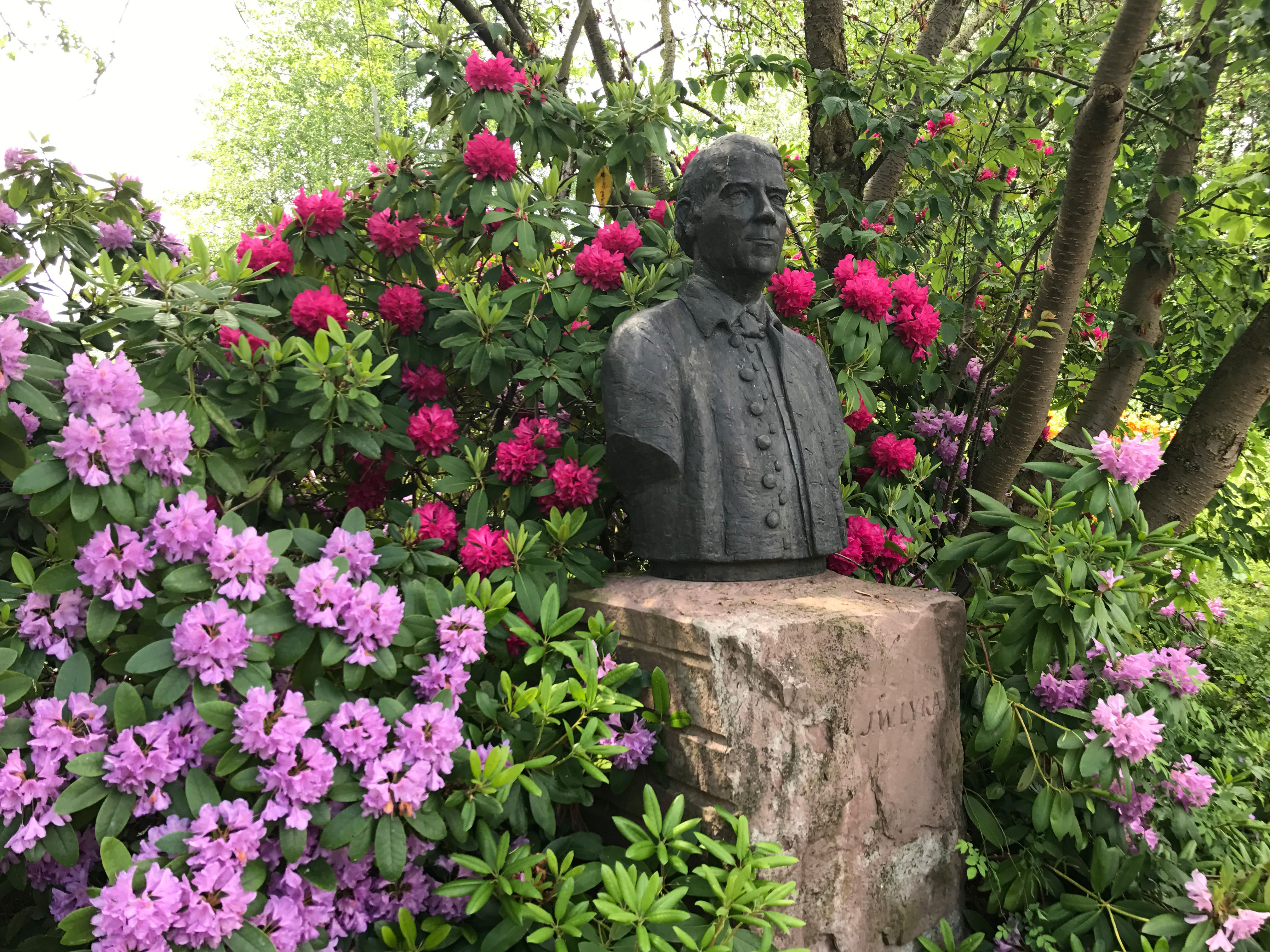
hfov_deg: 63.4
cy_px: 476
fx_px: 1027
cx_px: 635
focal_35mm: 28
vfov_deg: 49.7
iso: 20
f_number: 1.8
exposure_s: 1/193
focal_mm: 3.99
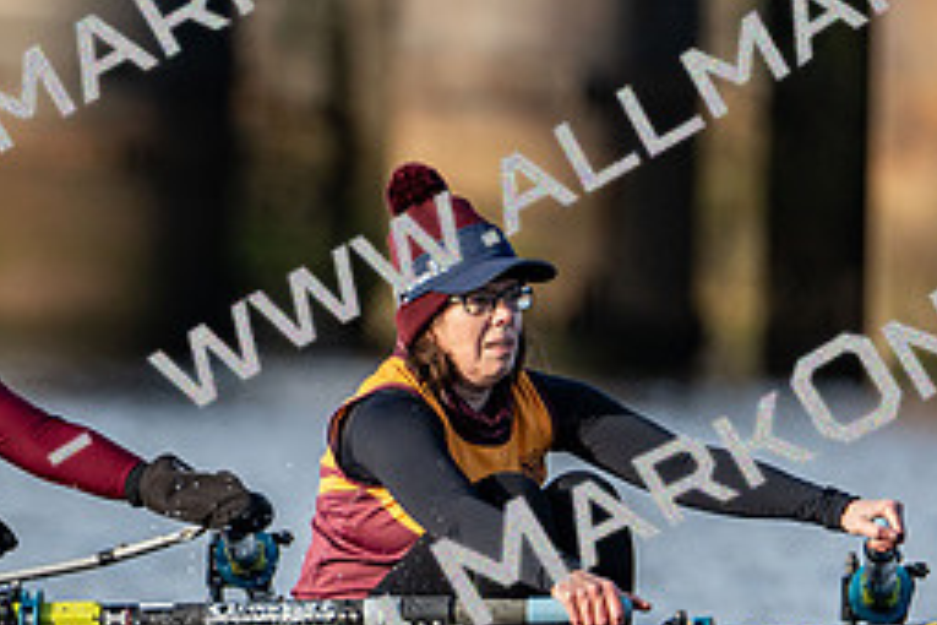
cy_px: 469
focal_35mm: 1366
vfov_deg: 1.0
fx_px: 35551
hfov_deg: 1.5
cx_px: -118
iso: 800
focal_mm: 600
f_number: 6.3
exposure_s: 1/2000
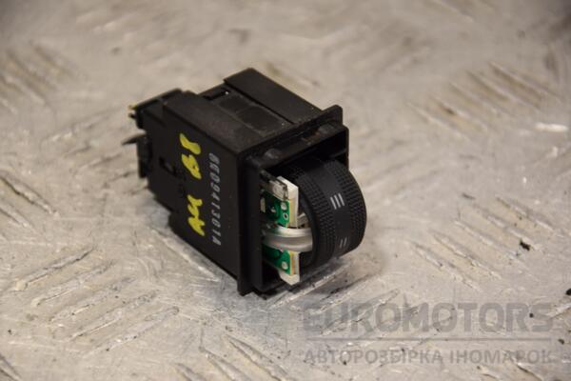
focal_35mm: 158
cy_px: 190
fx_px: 2498
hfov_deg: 13.0
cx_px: 286
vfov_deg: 8.7
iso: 400
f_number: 5.6
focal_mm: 105
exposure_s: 1/125
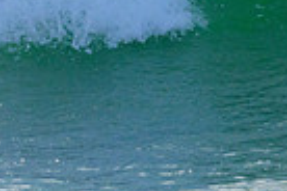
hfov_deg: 0.6
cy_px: -76
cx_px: -279
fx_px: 26769
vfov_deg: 0.4
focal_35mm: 3358
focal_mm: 800
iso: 1800
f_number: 11
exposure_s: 1/2000
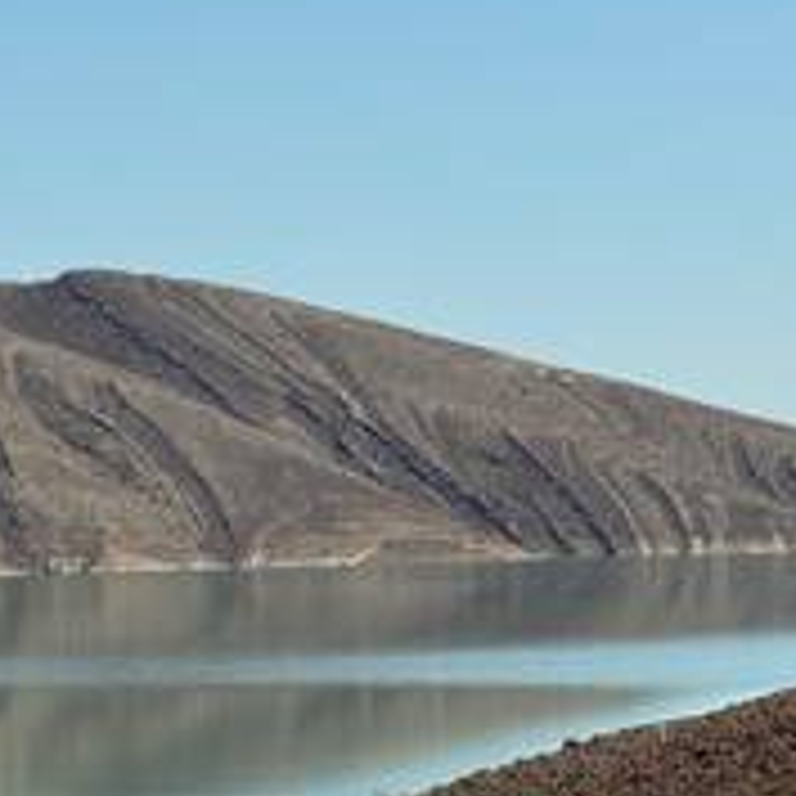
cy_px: 459
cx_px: -126
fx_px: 7493
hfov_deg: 6.1
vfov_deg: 6.1
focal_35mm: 288
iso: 50
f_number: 2.8
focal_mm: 15.66
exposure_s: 1/459
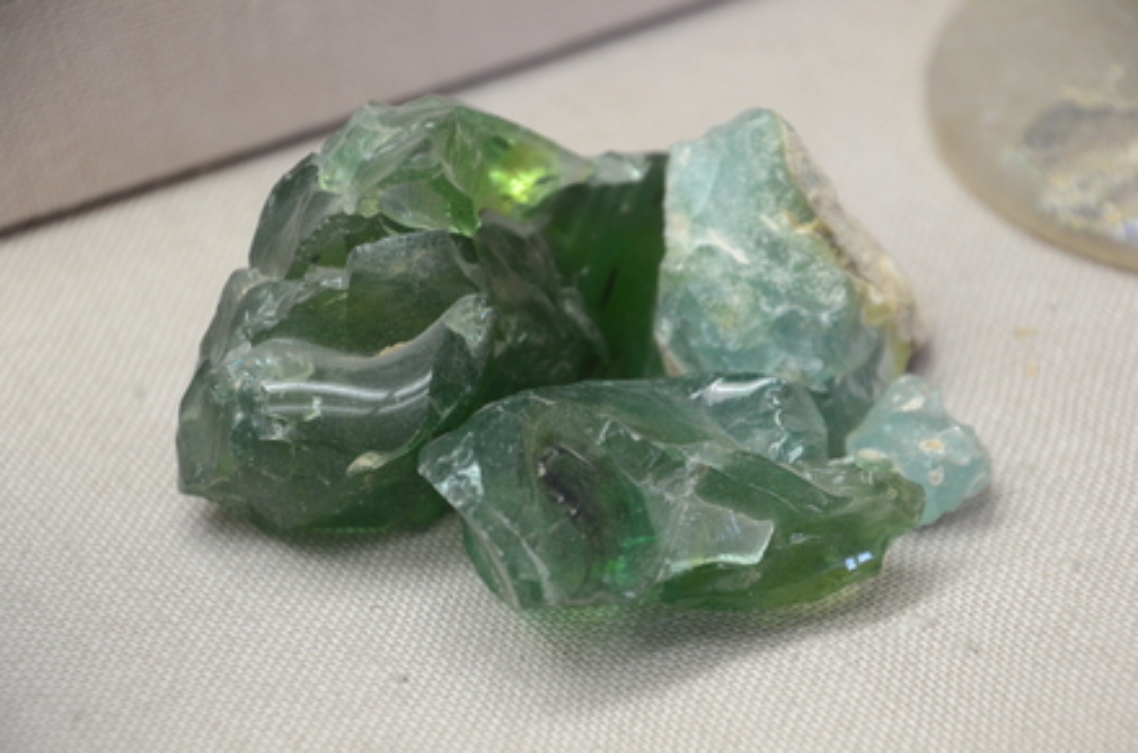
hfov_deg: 12.5
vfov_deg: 8.3
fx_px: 5203
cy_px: 376
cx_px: 569
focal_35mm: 165
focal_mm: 110
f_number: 5.6
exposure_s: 1/25
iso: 1000
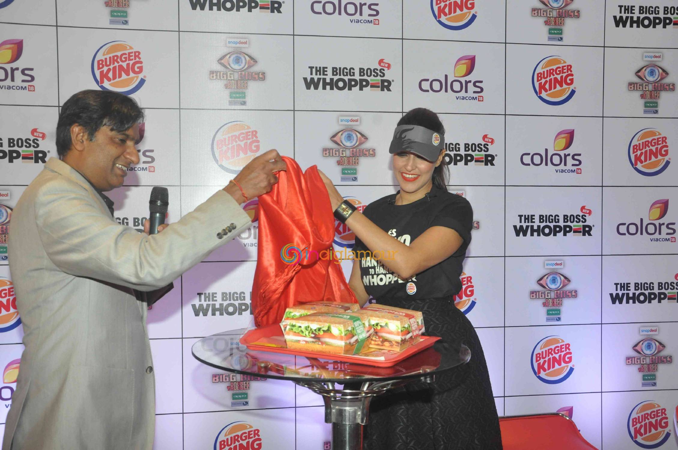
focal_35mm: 38
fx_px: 705
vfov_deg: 35.4
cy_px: 225
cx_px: 339
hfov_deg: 51.3
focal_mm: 25
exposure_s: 1/200
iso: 1000
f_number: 9
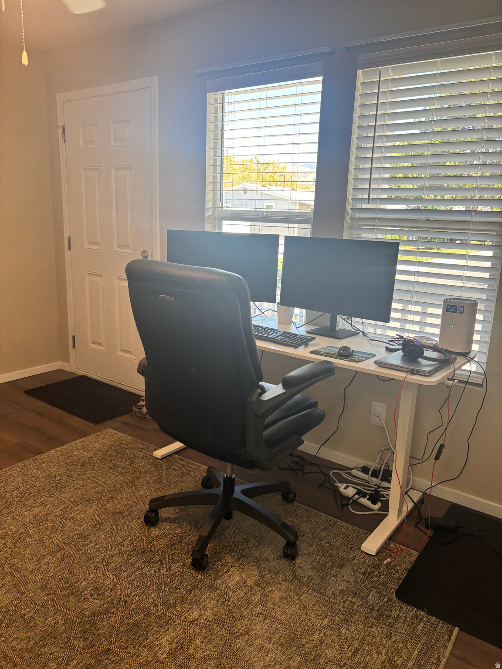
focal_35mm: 26
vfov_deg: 67.3
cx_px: 251
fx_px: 503
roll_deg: -3.3
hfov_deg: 53.1
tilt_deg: -16.8
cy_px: 334
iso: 80
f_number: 1.6
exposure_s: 1/120
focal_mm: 5.96
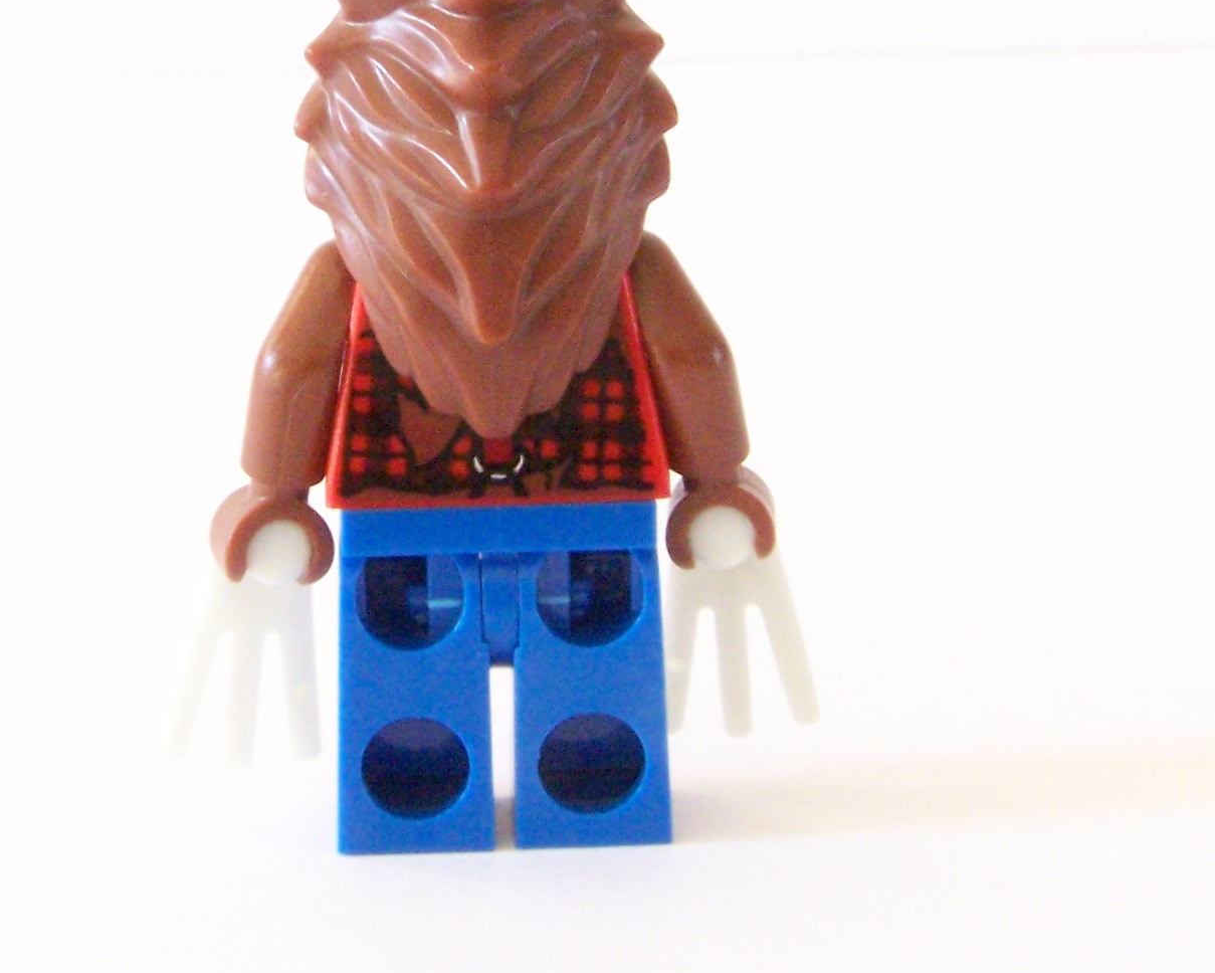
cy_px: 180
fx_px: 2842
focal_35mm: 79
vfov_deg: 19.2
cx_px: 507
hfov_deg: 24.1
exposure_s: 1/10
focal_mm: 6.3
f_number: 8
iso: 400
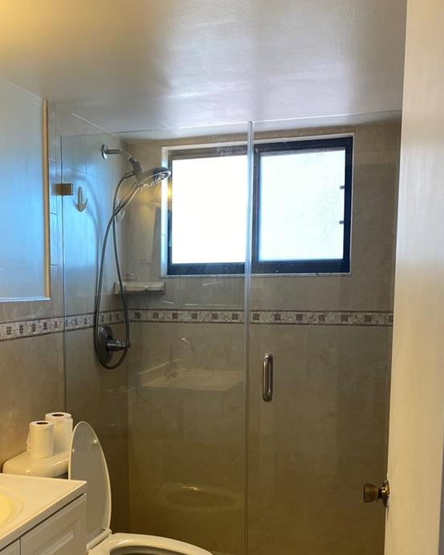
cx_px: 131
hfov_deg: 33.7
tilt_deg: -6.6
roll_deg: +0.6
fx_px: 722
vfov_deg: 41.6
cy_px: 355
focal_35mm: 44
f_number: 1.8
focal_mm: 4.25
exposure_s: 1/120
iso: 64
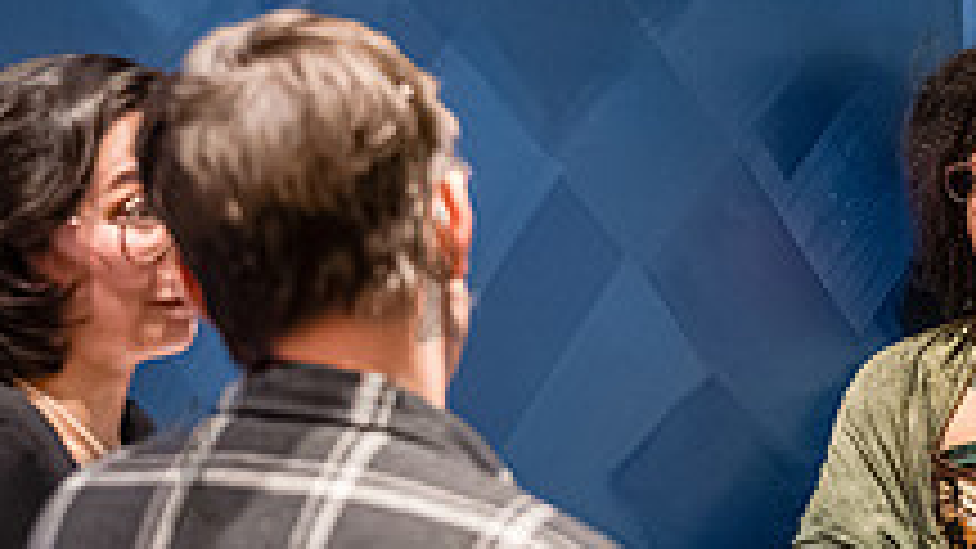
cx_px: 993
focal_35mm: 118
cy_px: 341
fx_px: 3053
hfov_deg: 17.7
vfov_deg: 10.3
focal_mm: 40
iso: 8000
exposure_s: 1/250
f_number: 2.8
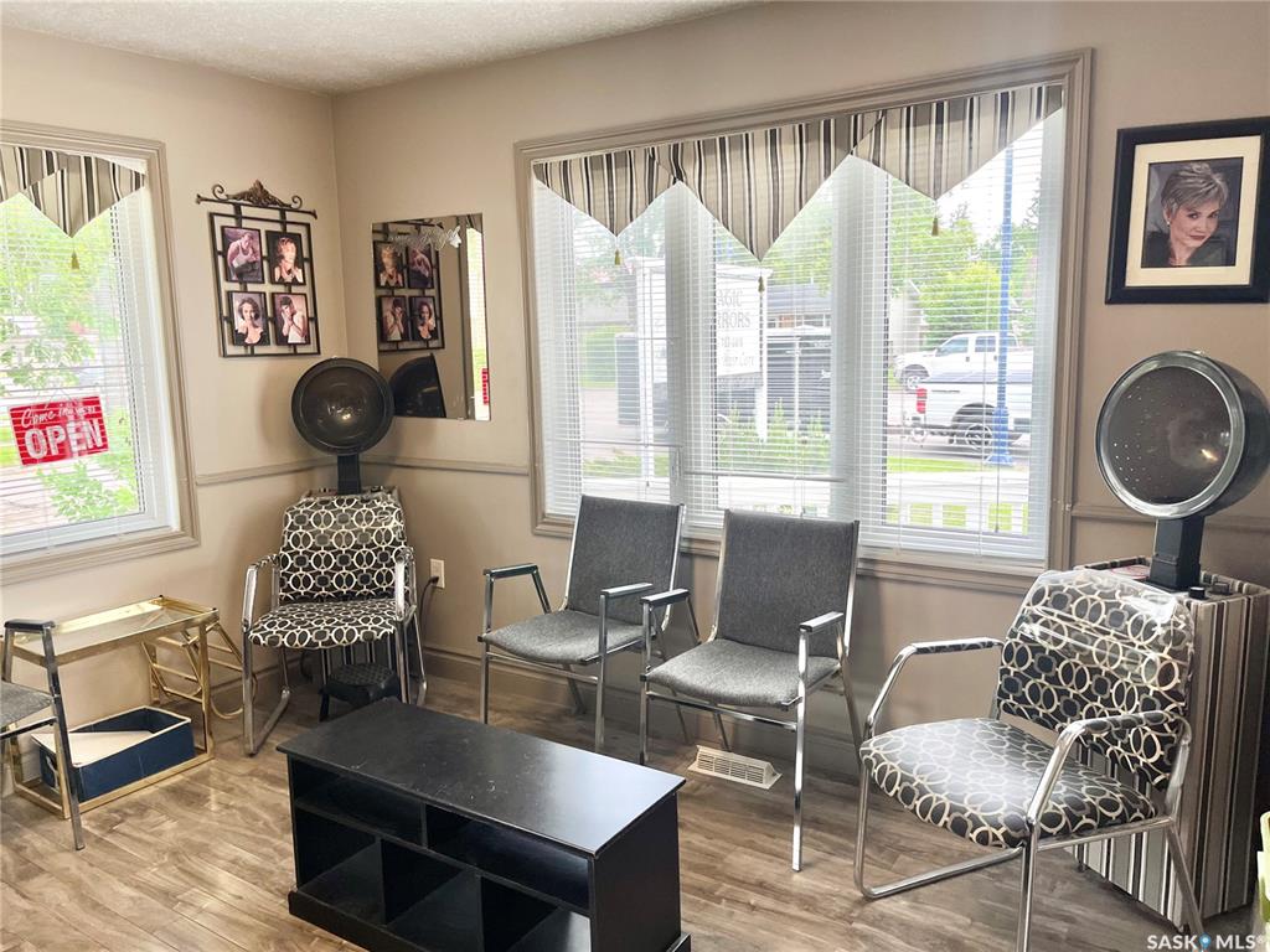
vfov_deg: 53.1
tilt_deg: -7.2
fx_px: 954
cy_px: 476
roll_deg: +1.1
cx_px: 635
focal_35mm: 26
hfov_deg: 67.3
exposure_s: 1/120
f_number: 1.6
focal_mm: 5.1
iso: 40
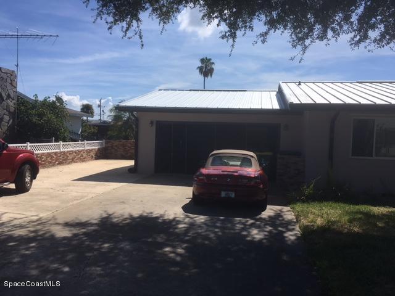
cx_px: 198
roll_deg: -1.9
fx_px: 331
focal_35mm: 29
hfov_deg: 61.7
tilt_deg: -2.5
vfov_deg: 48.2
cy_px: 148
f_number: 2.2
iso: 25
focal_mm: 4.15
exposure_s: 1/2404
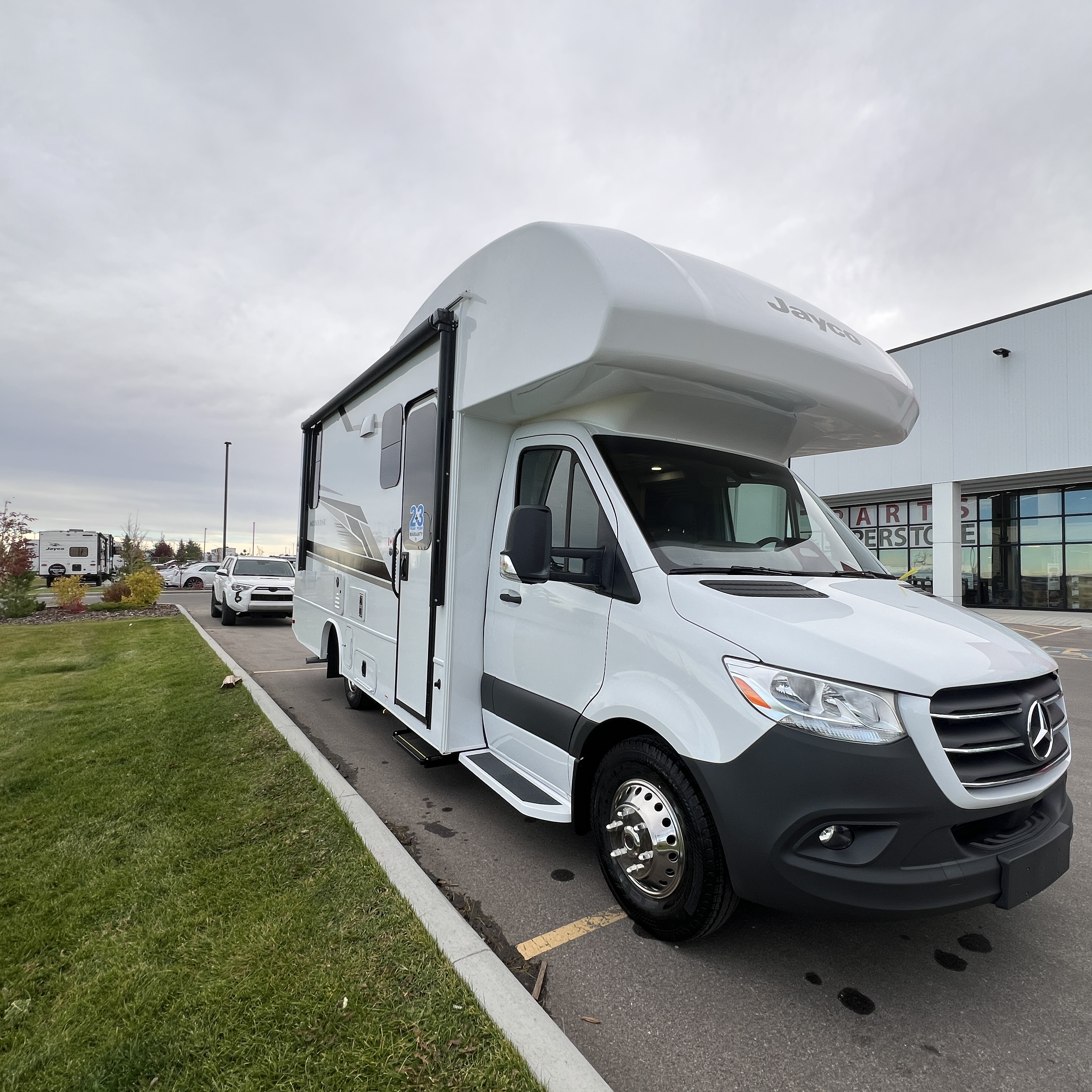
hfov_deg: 87.3
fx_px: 571
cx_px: 580
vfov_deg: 87.4
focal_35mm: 16
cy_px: 557
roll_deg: -0.5
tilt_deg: +1.0
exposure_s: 1/300
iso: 32
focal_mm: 1.57
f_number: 1.8
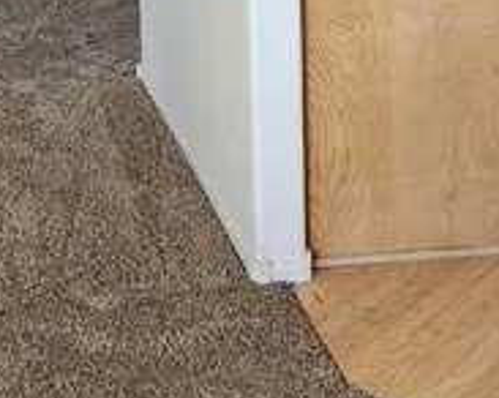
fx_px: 1047
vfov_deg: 18.9
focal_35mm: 71
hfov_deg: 25.3
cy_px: -202
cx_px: -19
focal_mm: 2.2
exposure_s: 1/60
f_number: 2.2
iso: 80
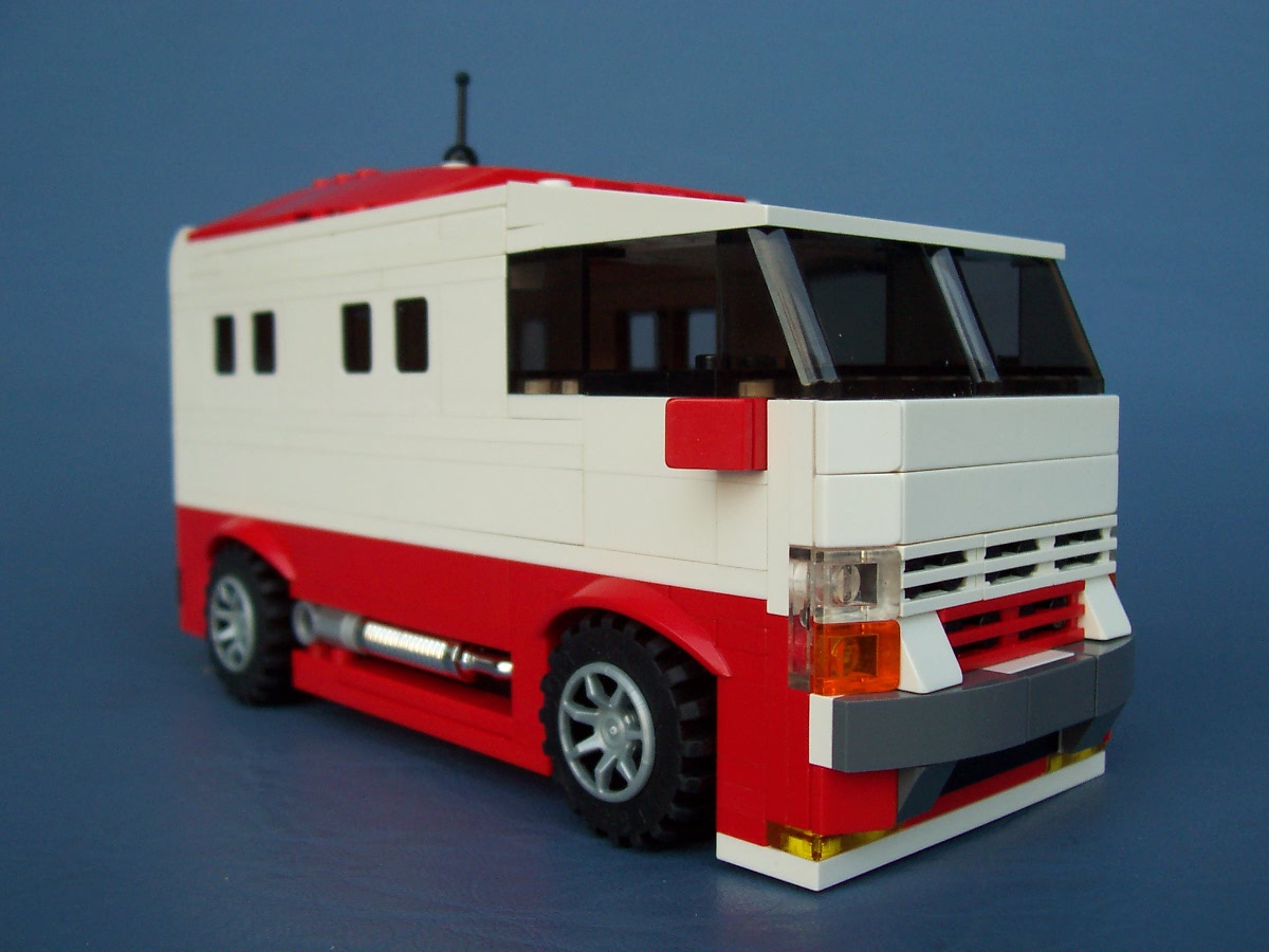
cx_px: 634
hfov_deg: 50.1
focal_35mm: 37
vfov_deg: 38.7
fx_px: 1356
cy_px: 476
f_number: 2.8
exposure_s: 1/60
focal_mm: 5.6
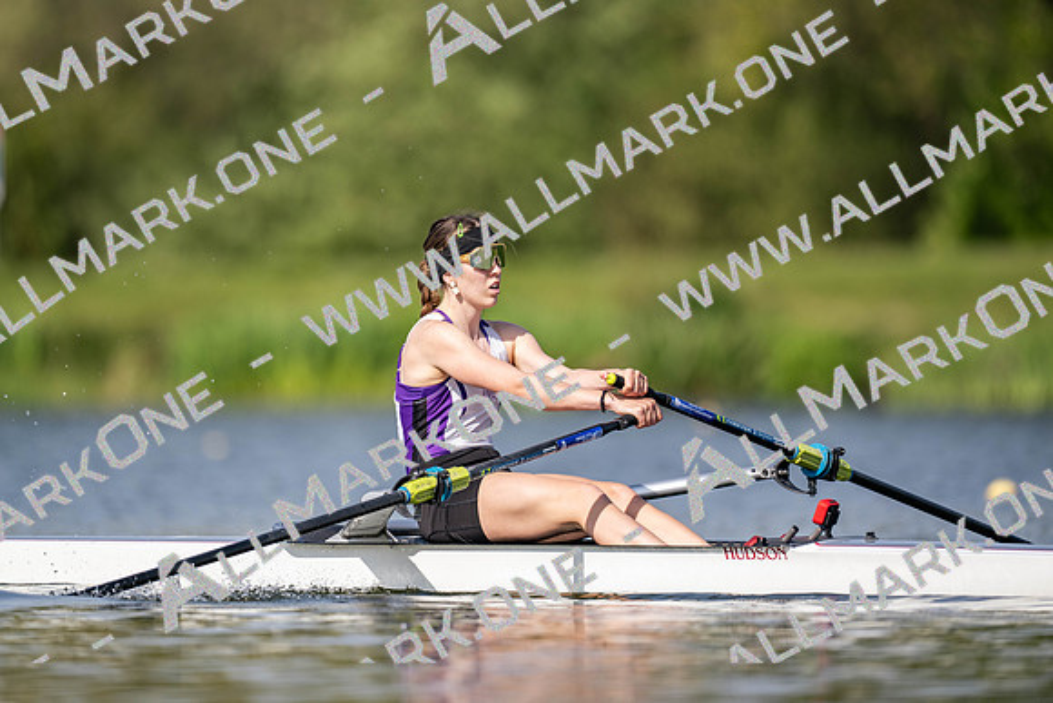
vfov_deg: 2.3
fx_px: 17553
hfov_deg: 3.4
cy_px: 352
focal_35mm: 600
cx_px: 526
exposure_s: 1/2500
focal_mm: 600
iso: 250
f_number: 4
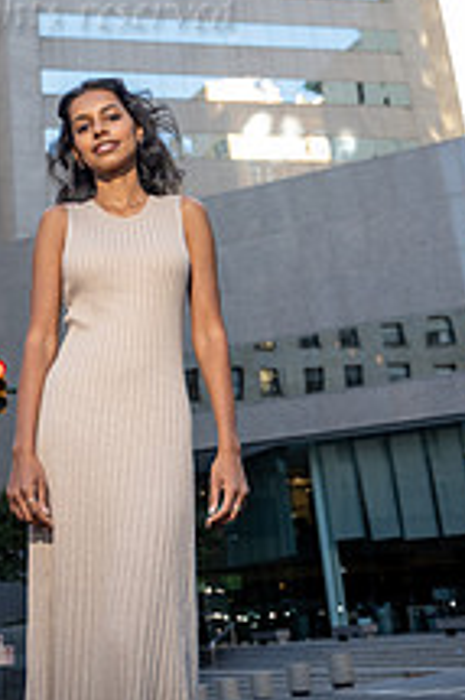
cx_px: 13
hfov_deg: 19.5
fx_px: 1320
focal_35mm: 68
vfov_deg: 27.7
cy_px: -20
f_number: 2.8
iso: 400
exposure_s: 1/1000
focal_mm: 32.5
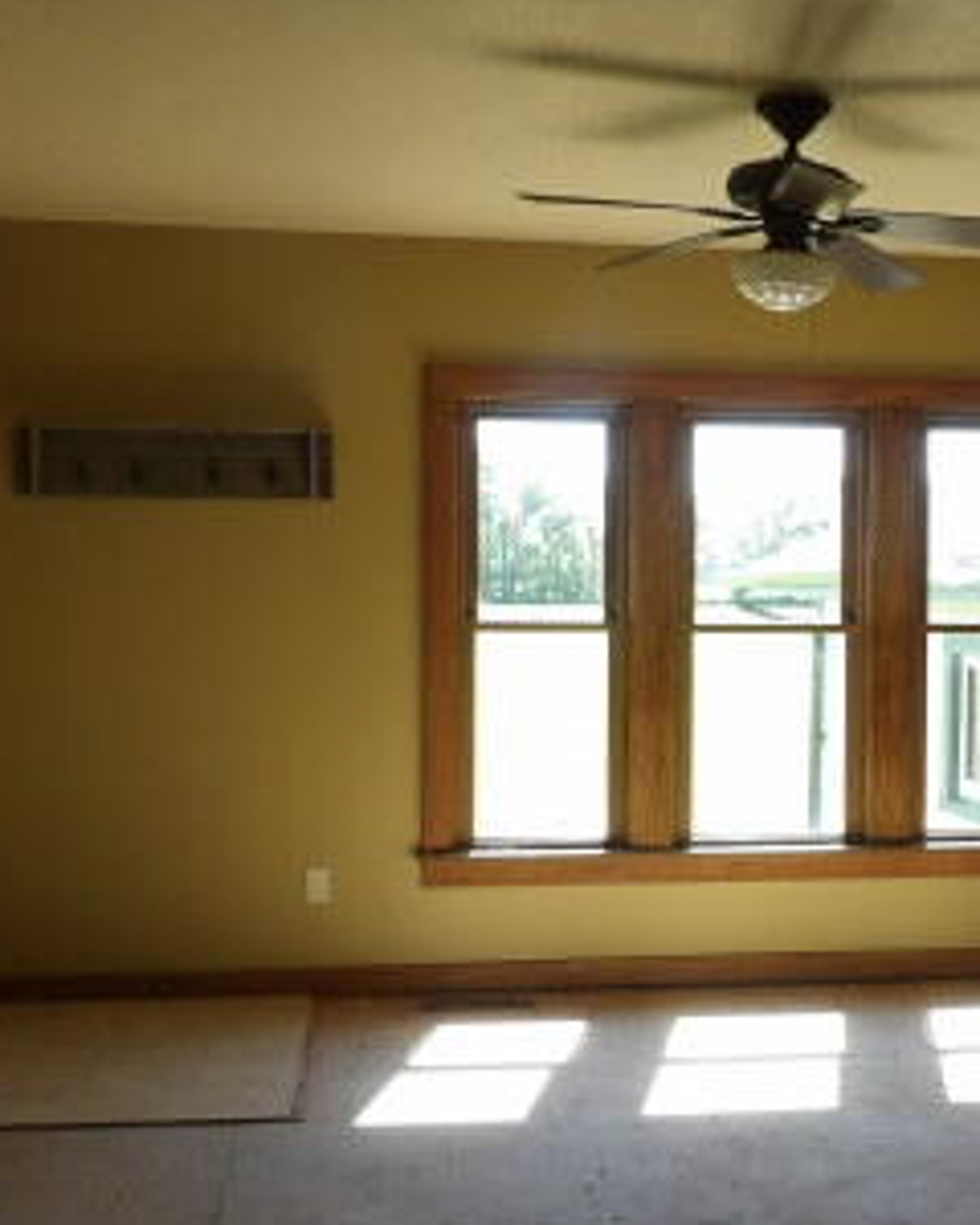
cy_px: 690
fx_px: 1813
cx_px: 731
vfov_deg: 37.3
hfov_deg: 29.8
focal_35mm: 50
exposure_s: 1/83
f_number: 3.2
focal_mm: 4.3
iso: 100
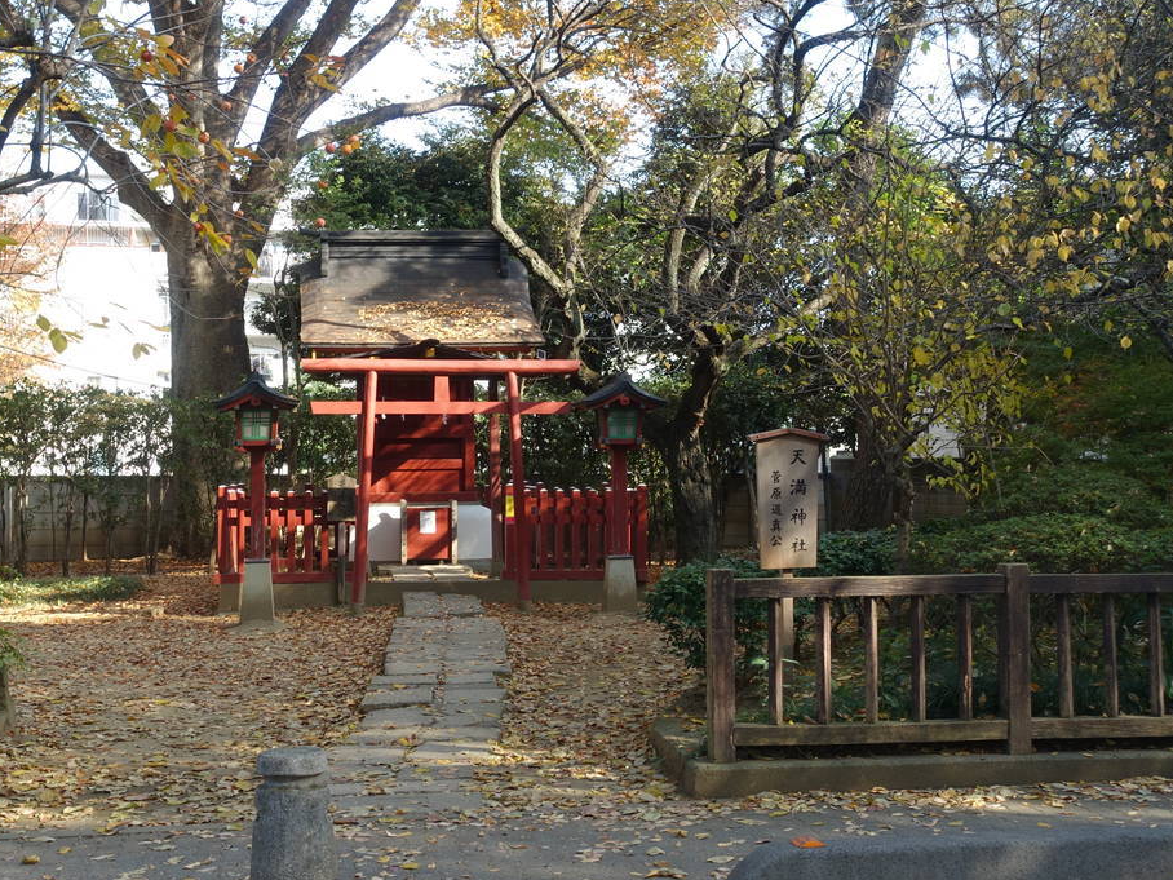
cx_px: 490
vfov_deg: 30.9
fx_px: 1593
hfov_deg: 40.3
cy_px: 428
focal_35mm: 47
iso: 125
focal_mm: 13.72
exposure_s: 1/125
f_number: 4
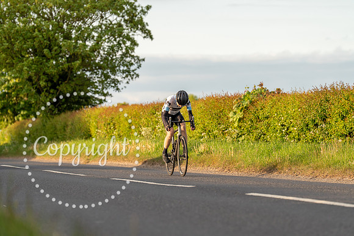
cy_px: 118
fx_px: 1682
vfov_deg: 8.0
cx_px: 177
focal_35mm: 171
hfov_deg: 12.0
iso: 400
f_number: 4
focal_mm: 171
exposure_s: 1/1000
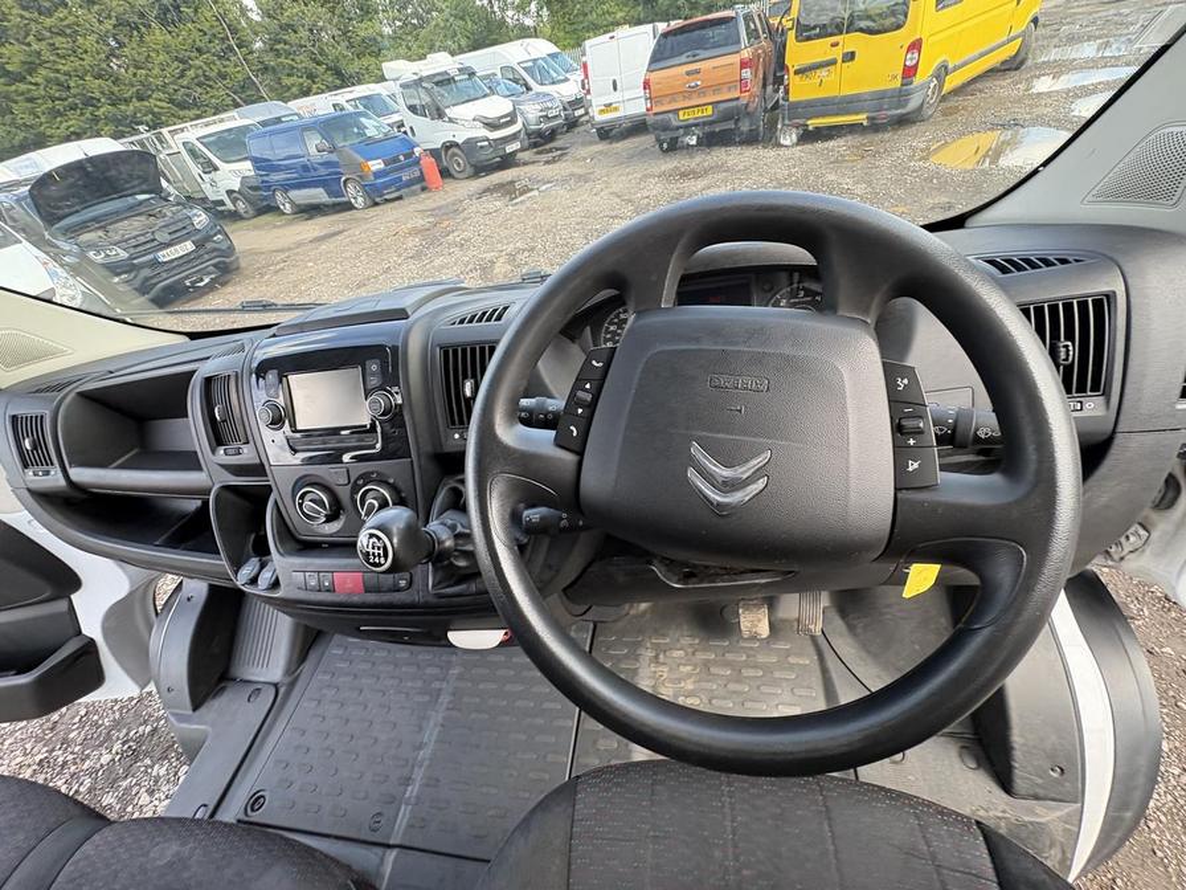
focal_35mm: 14
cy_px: 445
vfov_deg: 85.7
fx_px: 480
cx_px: 593
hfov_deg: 102.1
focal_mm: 2.22
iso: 100
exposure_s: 1/99
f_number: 2.2
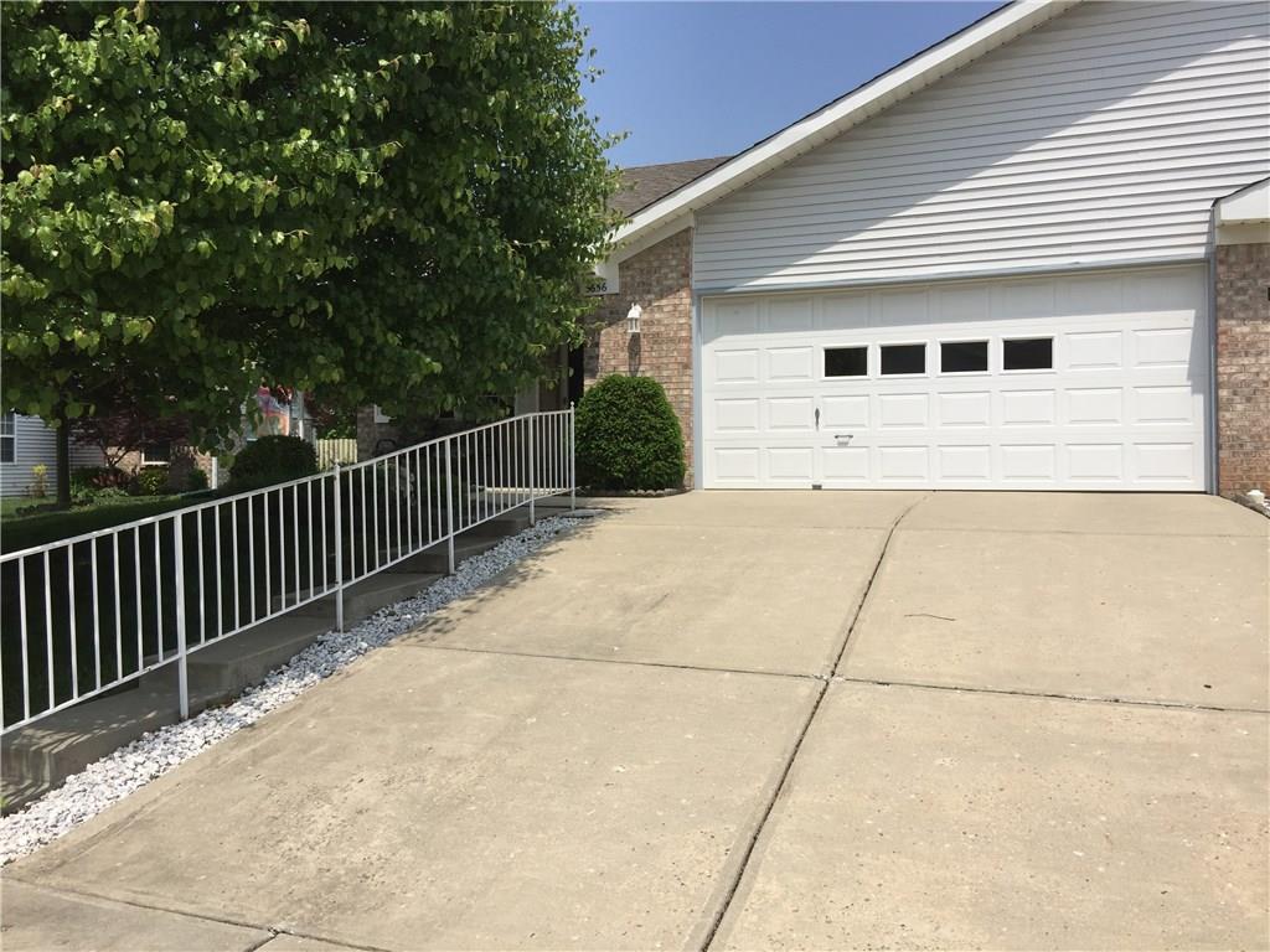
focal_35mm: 29
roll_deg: +0.0
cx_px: 635
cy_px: 476
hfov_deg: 61.7
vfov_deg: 48.2
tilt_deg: -0.3
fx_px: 1064
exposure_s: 1/3049
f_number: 2.2
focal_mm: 4.15
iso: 32
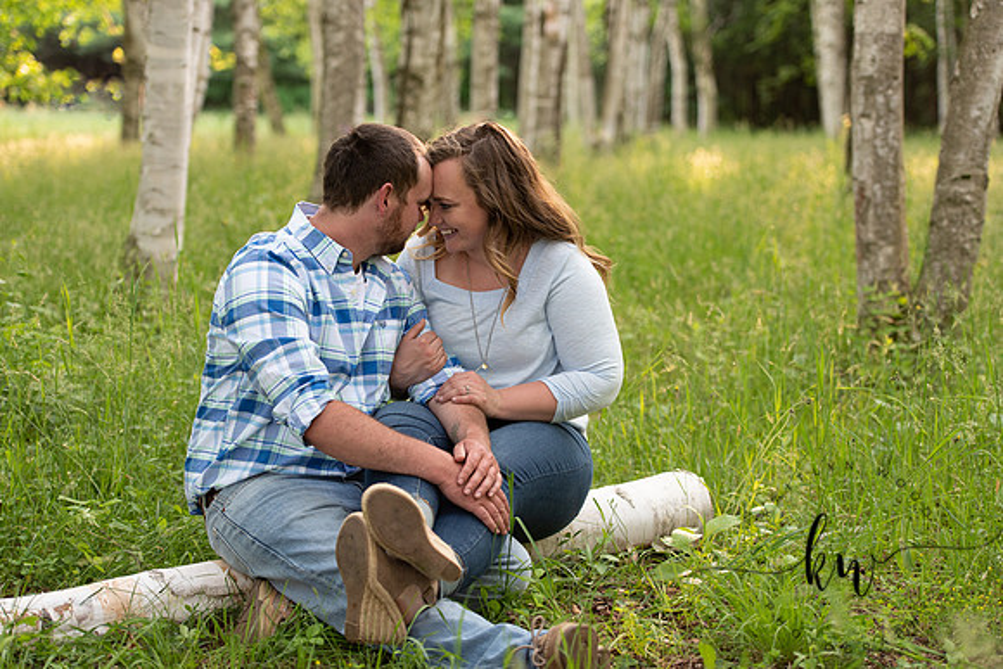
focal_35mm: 71
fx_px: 1970
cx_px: 502
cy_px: 334
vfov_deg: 19.3
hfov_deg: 28.6
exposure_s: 1/250
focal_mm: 70
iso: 400
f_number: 2.8
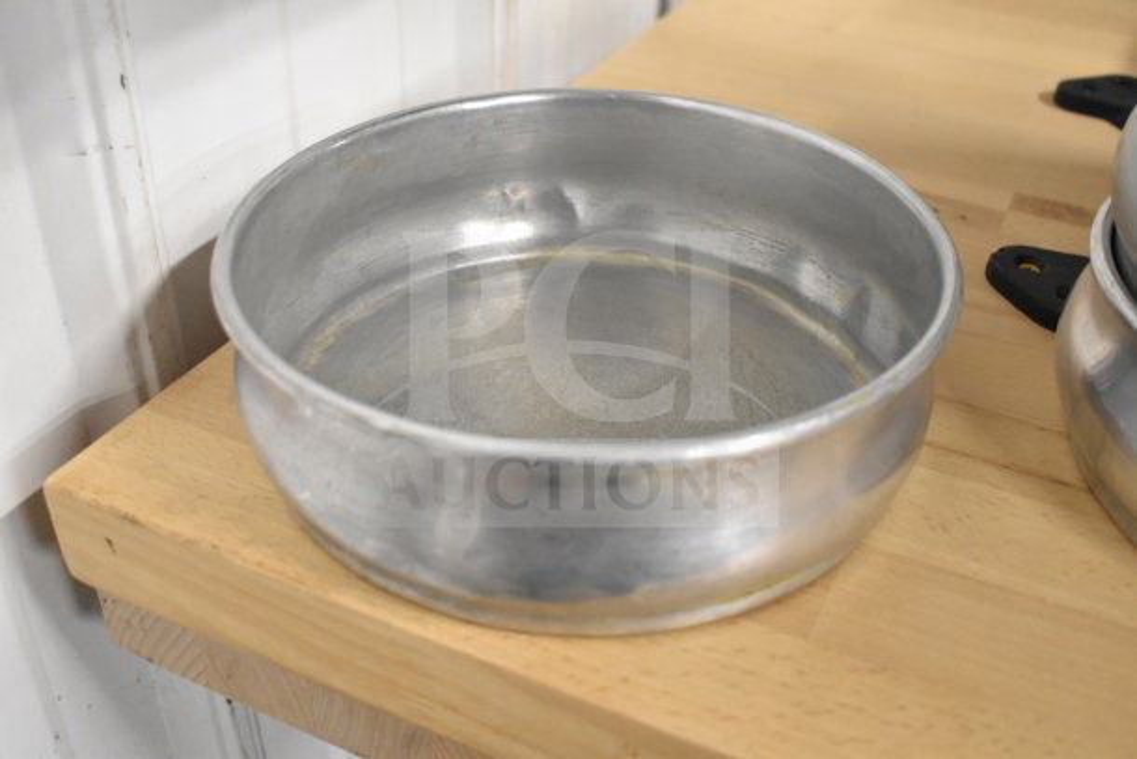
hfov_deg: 51.3
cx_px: 568
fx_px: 1185
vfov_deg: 35.5
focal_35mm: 38
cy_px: 380
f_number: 4
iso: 3600
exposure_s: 1/40
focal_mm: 25
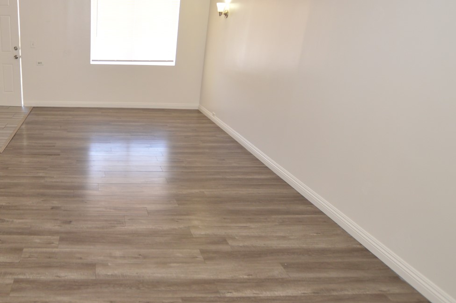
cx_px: 95
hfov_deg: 65.5
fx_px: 316
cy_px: 140
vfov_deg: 51.2
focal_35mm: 25
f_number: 4
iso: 400
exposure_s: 1/60
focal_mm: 10
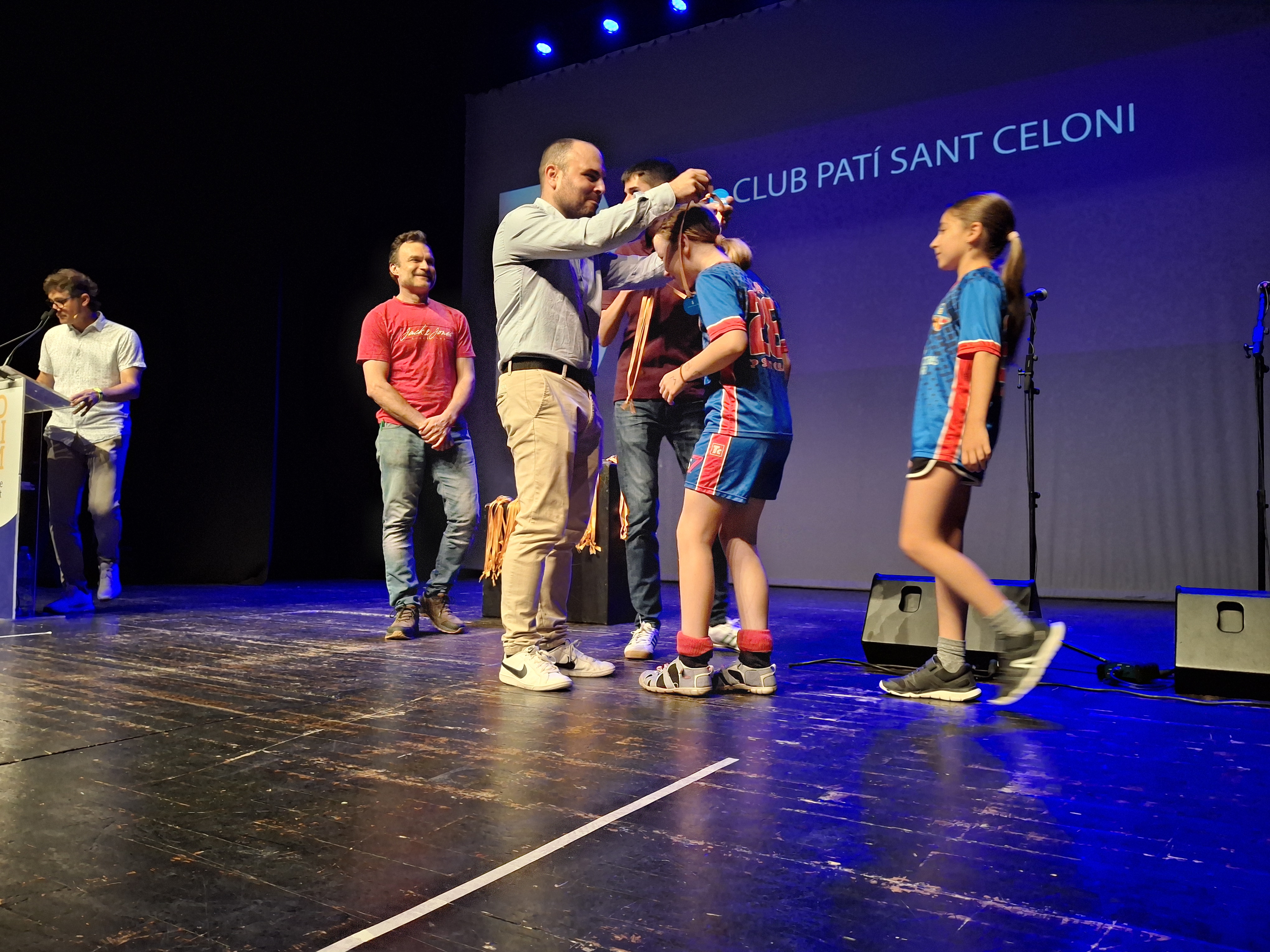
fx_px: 917
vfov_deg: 54.9
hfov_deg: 69.4
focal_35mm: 25
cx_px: 635
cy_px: 476
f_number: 1.8
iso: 200
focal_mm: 4.69
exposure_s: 1/50
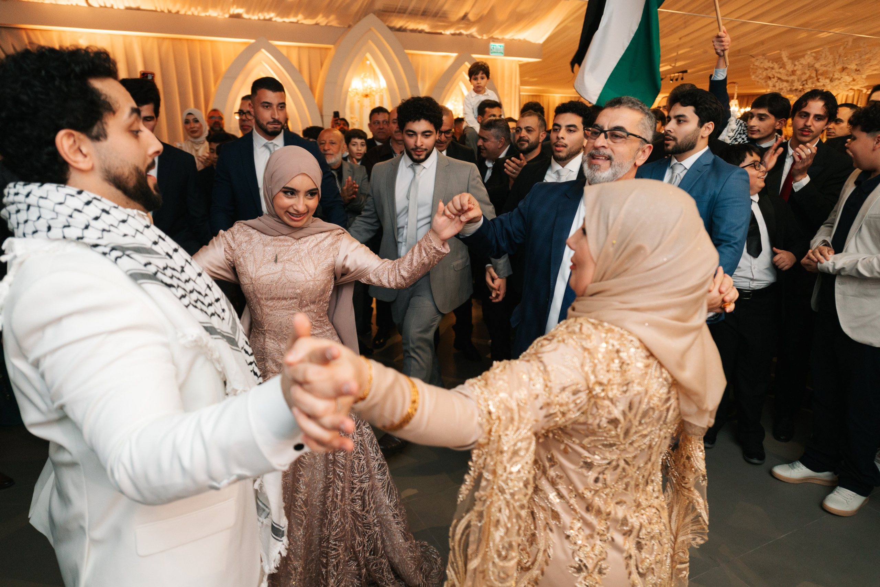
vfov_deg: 52.8
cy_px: 294
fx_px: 591
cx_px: 440
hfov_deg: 73.4
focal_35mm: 24
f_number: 2.8
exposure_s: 1/200
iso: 1250
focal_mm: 24
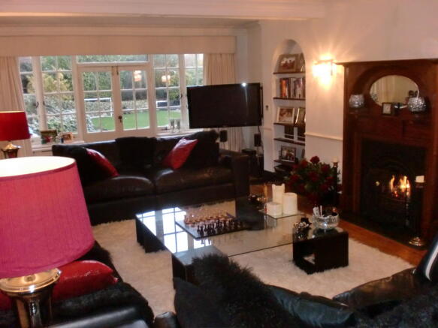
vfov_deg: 40.7
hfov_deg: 52.6
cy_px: 164
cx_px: 219
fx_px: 443
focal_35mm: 35
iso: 400
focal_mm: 6.3
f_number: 3.1
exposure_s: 1/60
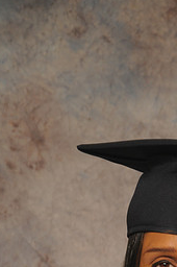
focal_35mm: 306
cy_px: 297
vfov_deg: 6.7
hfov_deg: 4.5
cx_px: 186
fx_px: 2263
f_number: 5.6
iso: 200
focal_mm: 90
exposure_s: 1/60
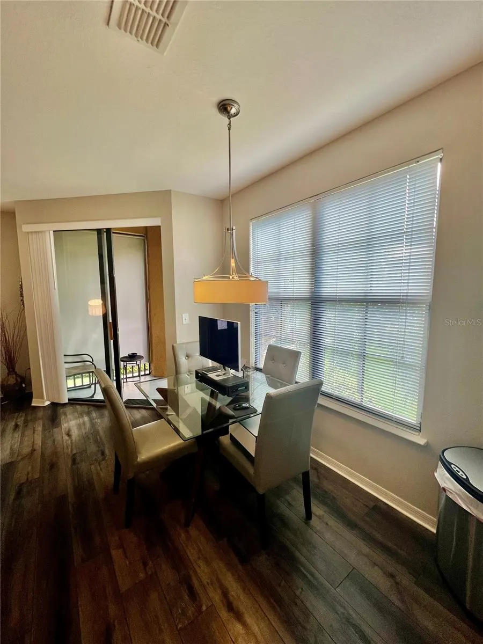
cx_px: 242
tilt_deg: -6.3
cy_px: 322
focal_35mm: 13
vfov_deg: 106.2
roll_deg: +0.1
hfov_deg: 89.9
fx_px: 242
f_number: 1.8
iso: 64
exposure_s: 1/120
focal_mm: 1.57
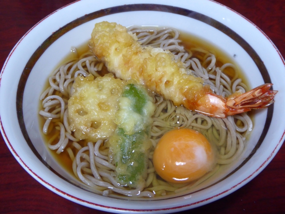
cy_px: 107
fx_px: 321
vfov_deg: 36.8
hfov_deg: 47.9
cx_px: 142
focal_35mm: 39
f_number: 3.7
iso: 400
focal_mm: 6.7
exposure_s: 1/15
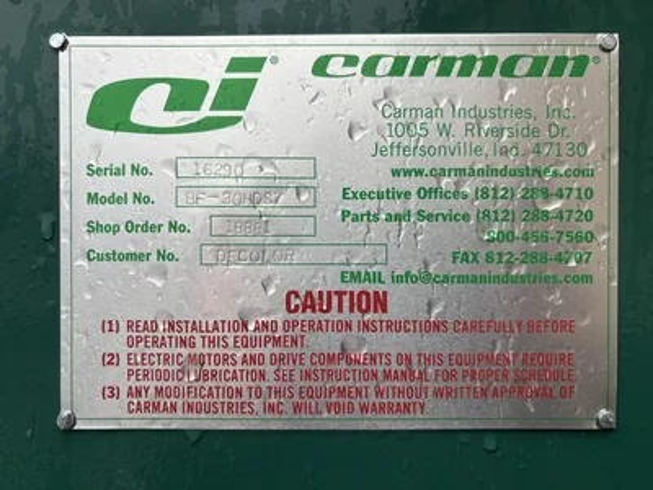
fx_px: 490
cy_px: 245
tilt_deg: -2.1
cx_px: 326
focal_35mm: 26
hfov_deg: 67.3
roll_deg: -1.7
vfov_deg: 53.1
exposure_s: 1/448
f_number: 1.6
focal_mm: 5.96
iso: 50
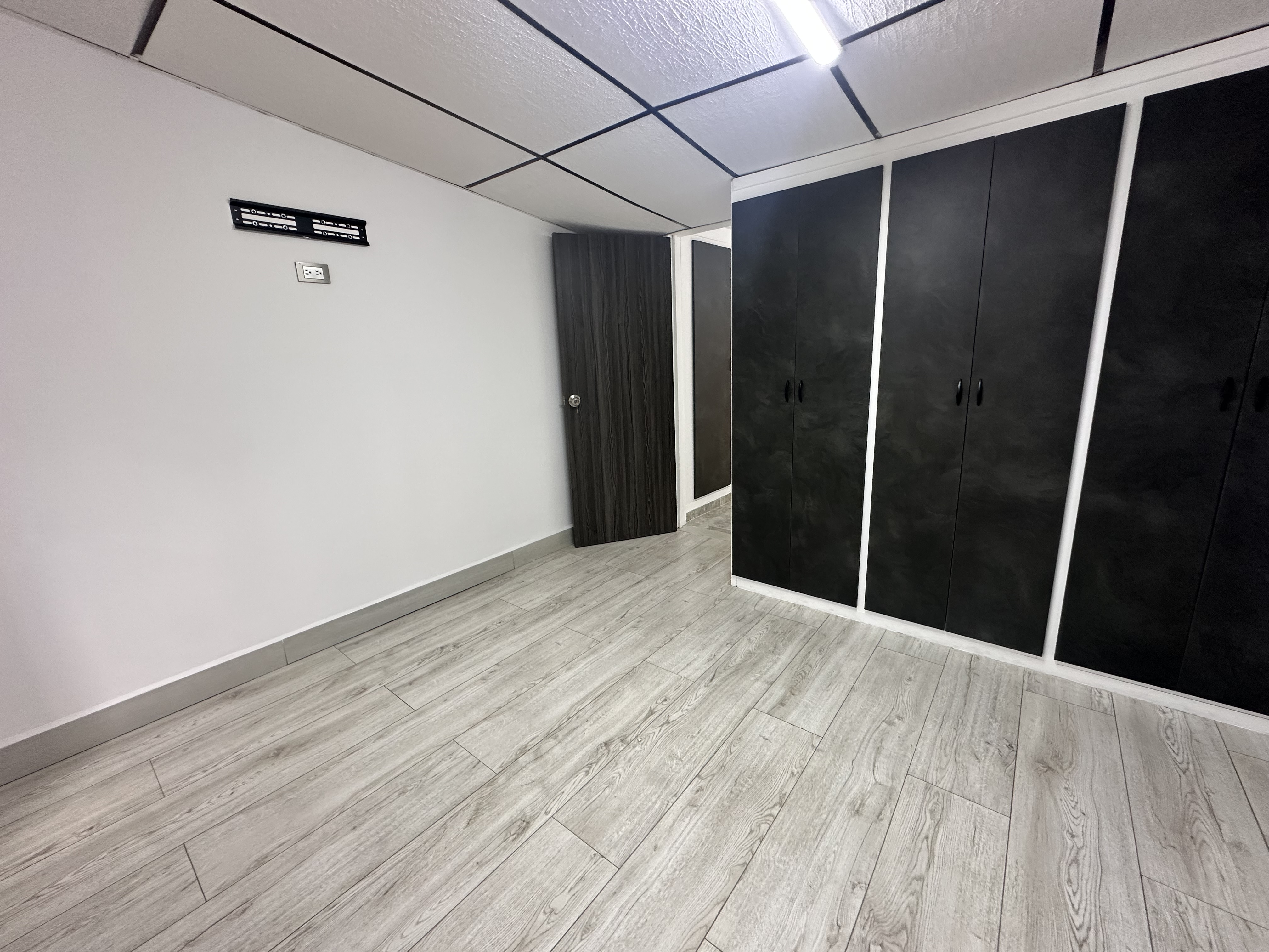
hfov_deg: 102.1
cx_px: 634
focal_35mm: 14
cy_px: 476
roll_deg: +2.8
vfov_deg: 85.7
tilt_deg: -11.7
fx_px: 513
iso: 160
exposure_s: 1/60
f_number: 2.2
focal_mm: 2.22
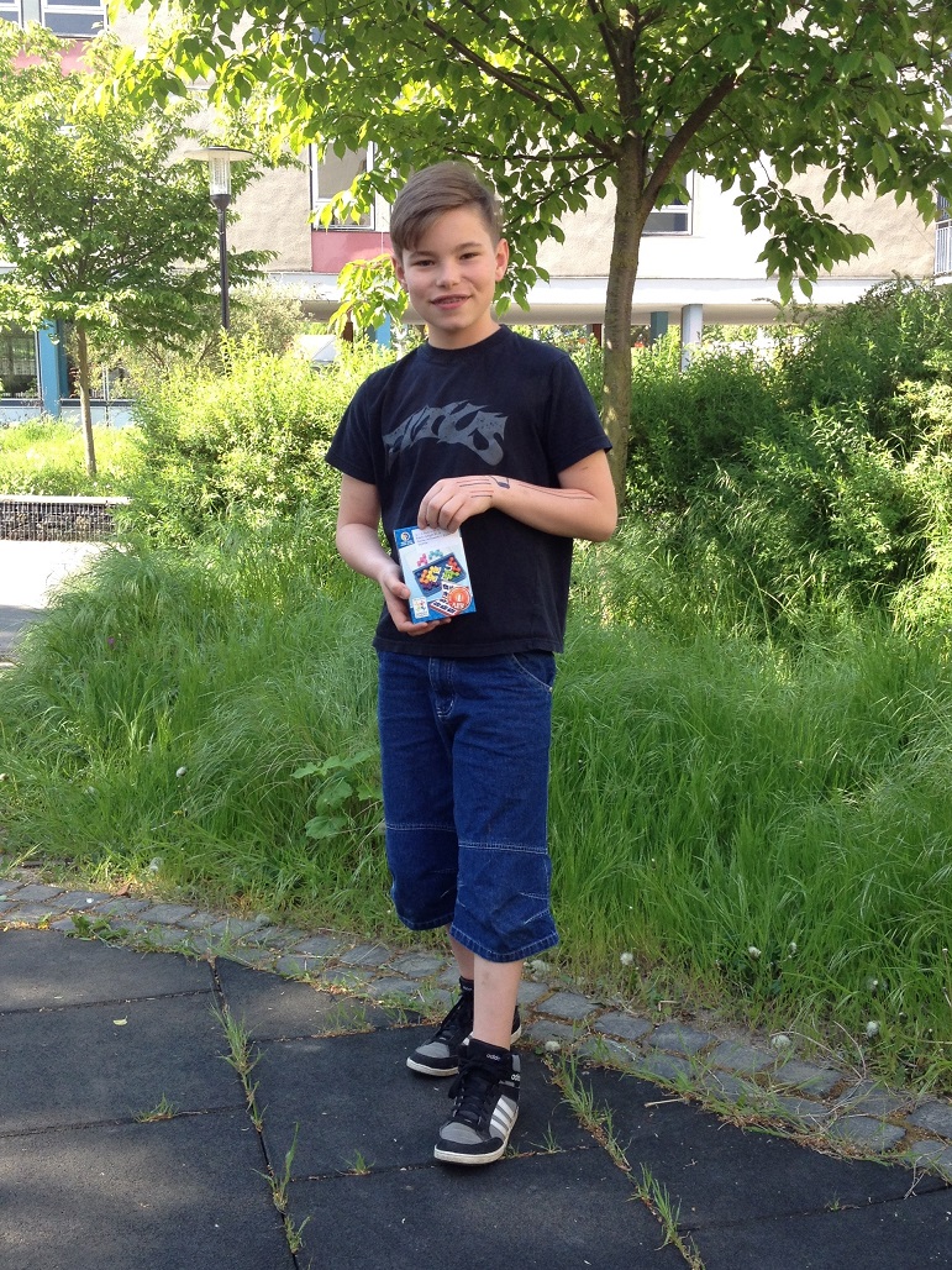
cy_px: 635
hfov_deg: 40.7
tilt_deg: -9.5
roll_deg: +0.5
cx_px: 476
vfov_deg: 52.6
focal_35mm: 35
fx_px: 1283
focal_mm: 4.28
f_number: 2.4
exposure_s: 1/229
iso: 50
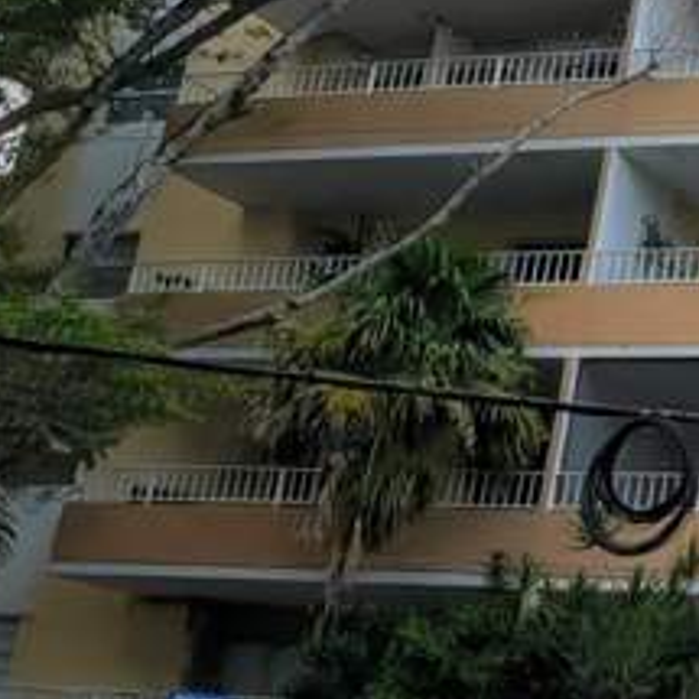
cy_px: -34
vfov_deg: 21.0
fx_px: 1805
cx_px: 998
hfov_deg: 19.5
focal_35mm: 79
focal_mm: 6.9
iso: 18
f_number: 1.68
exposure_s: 1/26316
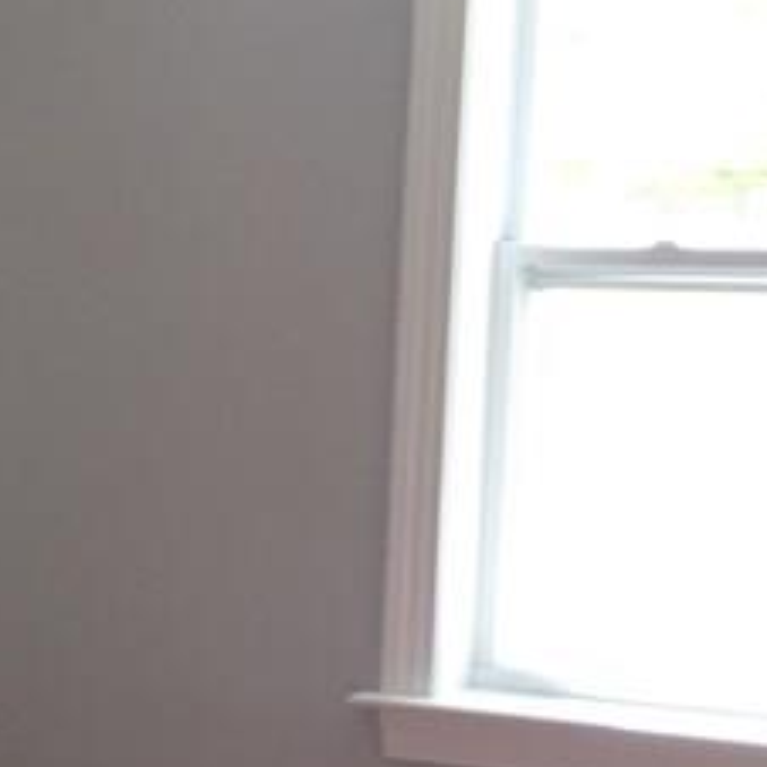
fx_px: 2908
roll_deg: +0.0
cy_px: 703
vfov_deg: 14.9
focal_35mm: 116
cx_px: -407
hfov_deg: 14.0
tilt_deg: -11.0
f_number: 2.2
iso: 32
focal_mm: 4.15
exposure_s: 1/40
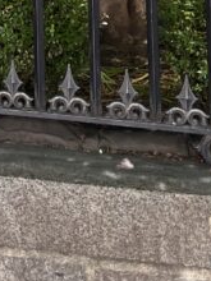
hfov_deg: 11.2
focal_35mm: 121
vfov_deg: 14.1
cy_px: -254
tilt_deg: +7.0
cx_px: -201
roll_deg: -0.6
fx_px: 983
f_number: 1.5
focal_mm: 5.7
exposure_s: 1/177
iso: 40
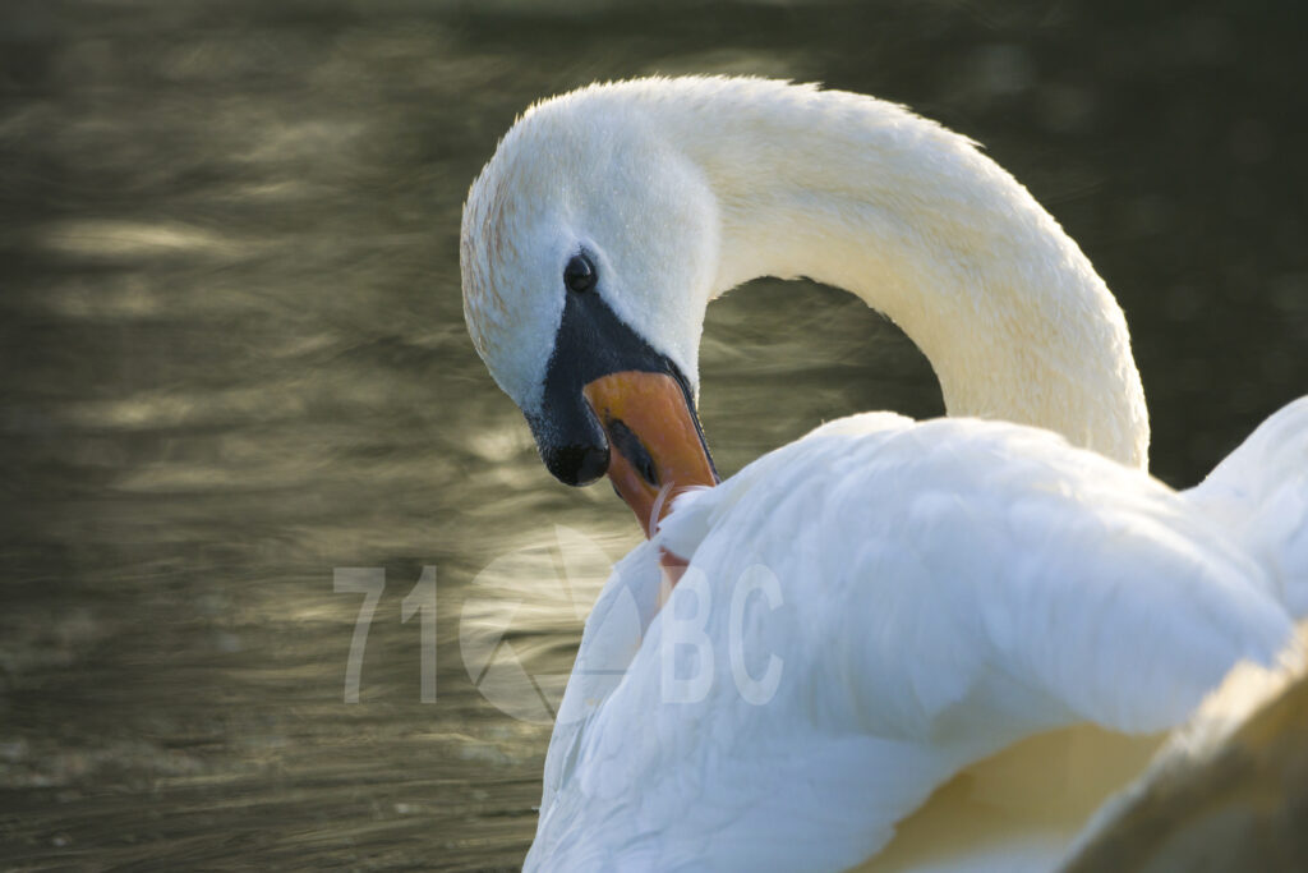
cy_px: 436
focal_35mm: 540
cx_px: 654
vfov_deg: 2.5
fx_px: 19621
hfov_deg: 3.8
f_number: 5.6
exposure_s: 1/320
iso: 400
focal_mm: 360
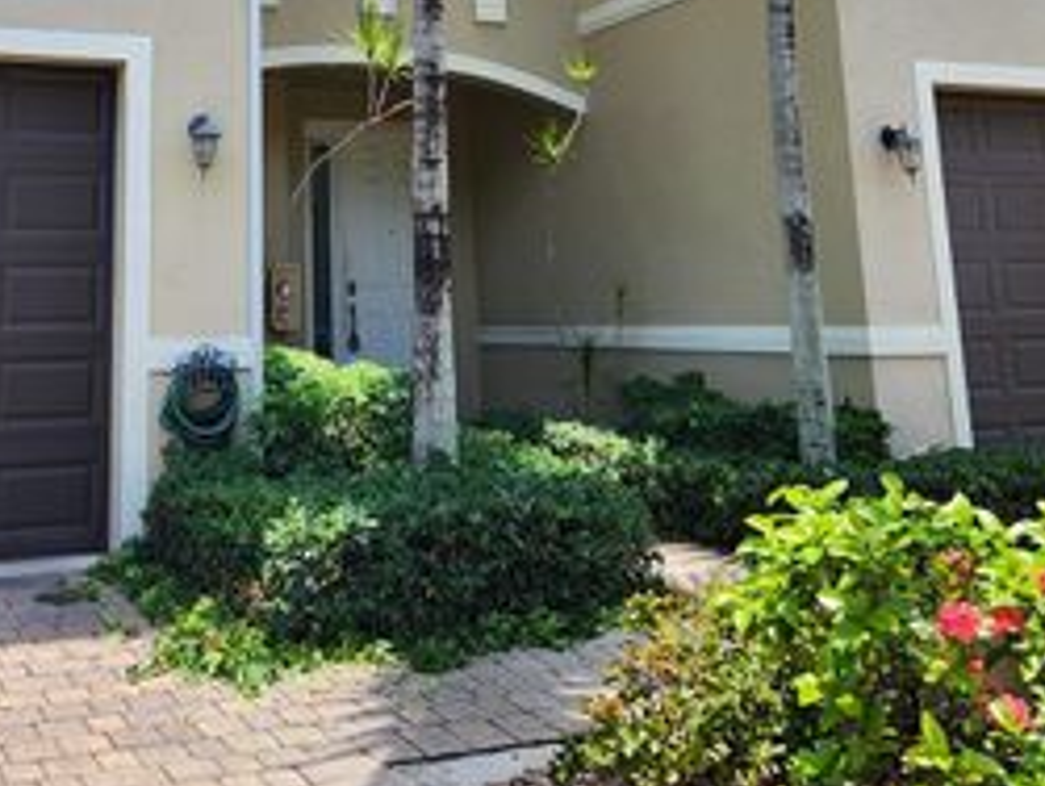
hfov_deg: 40.6
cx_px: 330
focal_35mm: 46
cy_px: 44
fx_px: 1390
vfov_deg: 29.9
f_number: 1.8
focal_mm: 5.4
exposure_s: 1/439
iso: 20
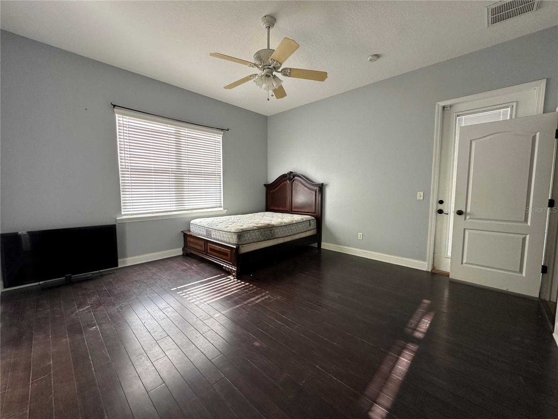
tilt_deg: -4.8
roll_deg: -1.1
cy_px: 210
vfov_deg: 85.7
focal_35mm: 14
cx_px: 279
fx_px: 226
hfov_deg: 102.1
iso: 125
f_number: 2.2
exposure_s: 1/99
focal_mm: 2.22
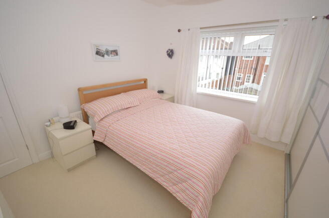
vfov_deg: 77.2
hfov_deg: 100.4
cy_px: 109
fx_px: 137
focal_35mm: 15
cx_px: 164
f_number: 4
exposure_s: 1/60
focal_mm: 10
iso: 125
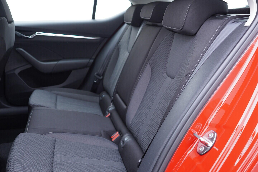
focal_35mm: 36
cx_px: 129
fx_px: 258
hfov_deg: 53.1
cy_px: 86
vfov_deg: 36.9
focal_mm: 24
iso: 400
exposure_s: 1/40
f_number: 2.8
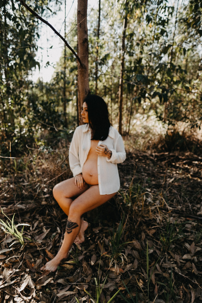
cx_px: 101
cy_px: 152
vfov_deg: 73.7
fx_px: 202
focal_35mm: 24
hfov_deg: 53.1
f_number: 1.6
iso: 80
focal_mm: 16
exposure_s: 1/500
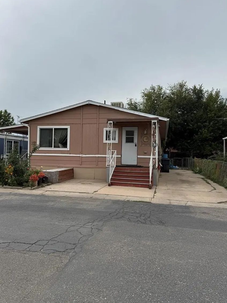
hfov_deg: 48.1
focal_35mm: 29
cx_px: 99
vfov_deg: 61.7
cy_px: 149
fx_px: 254
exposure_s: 1/6711
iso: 80
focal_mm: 6.76
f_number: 1.78
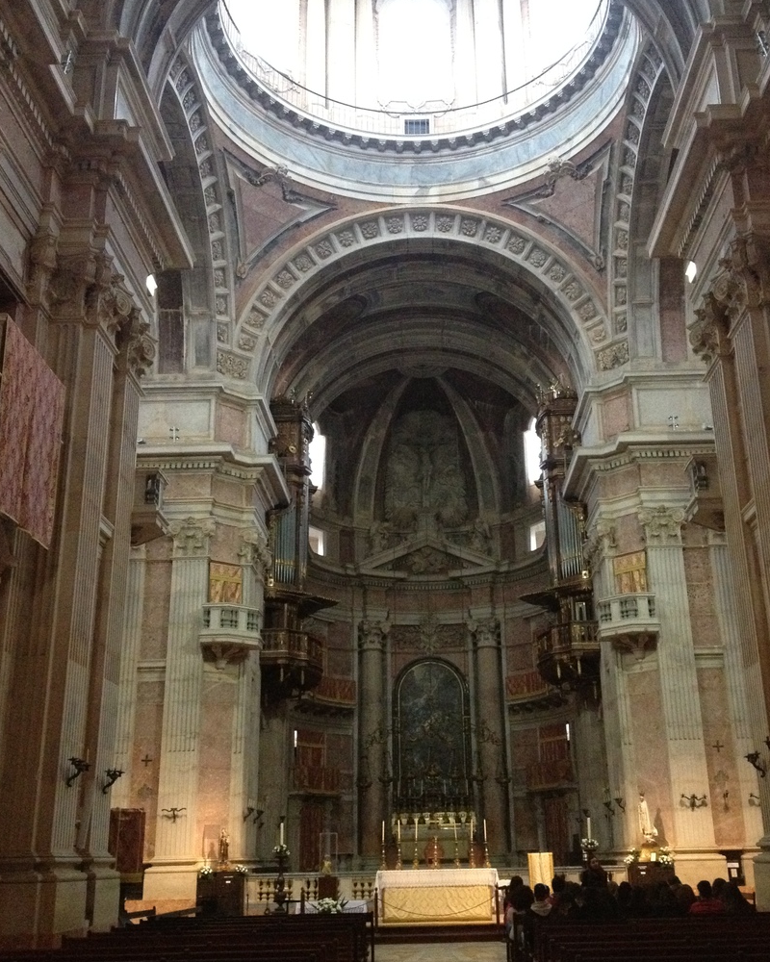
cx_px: 420
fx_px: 1168
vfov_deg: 44.8
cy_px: 481
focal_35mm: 41
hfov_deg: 36.5
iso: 500
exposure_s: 1/15
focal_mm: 4.28
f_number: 2.4
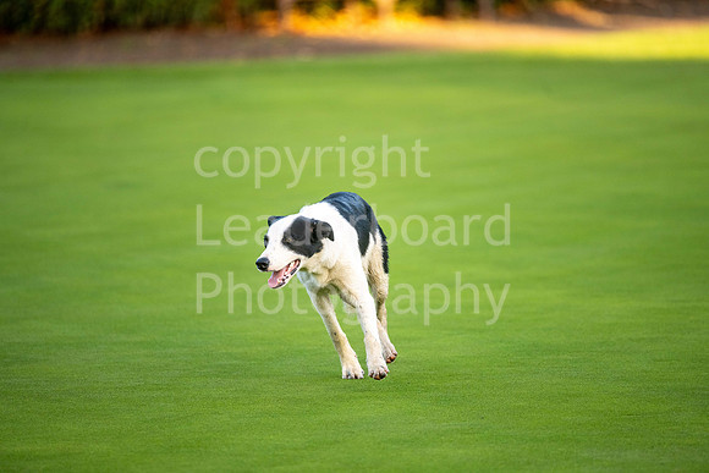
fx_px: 5909
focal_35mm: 300
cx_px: 354
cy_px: 236
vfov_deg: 4.6
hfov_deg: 6.9
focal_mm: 300
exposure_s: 1/800
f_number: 4
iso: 800
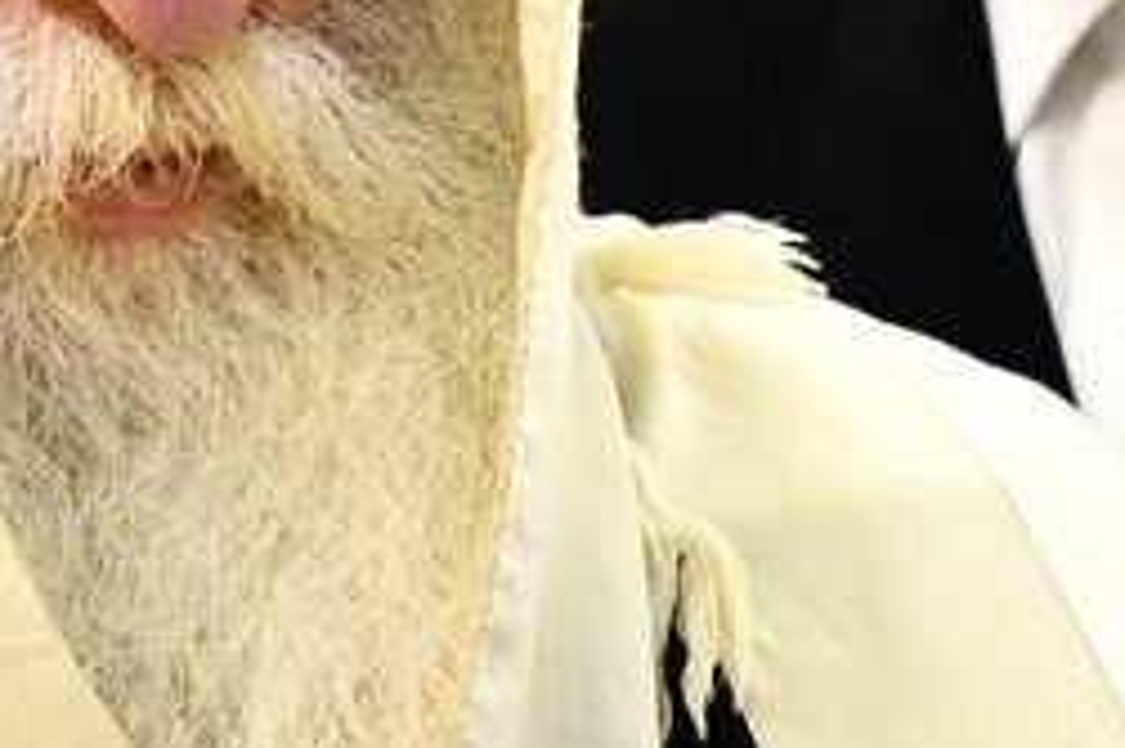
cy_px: 428
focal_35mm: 212
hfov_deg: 9.7
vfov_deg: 6.5
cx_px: 117
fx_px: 6620
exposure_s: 1/400
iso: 2500
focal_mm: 38
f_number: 5.6
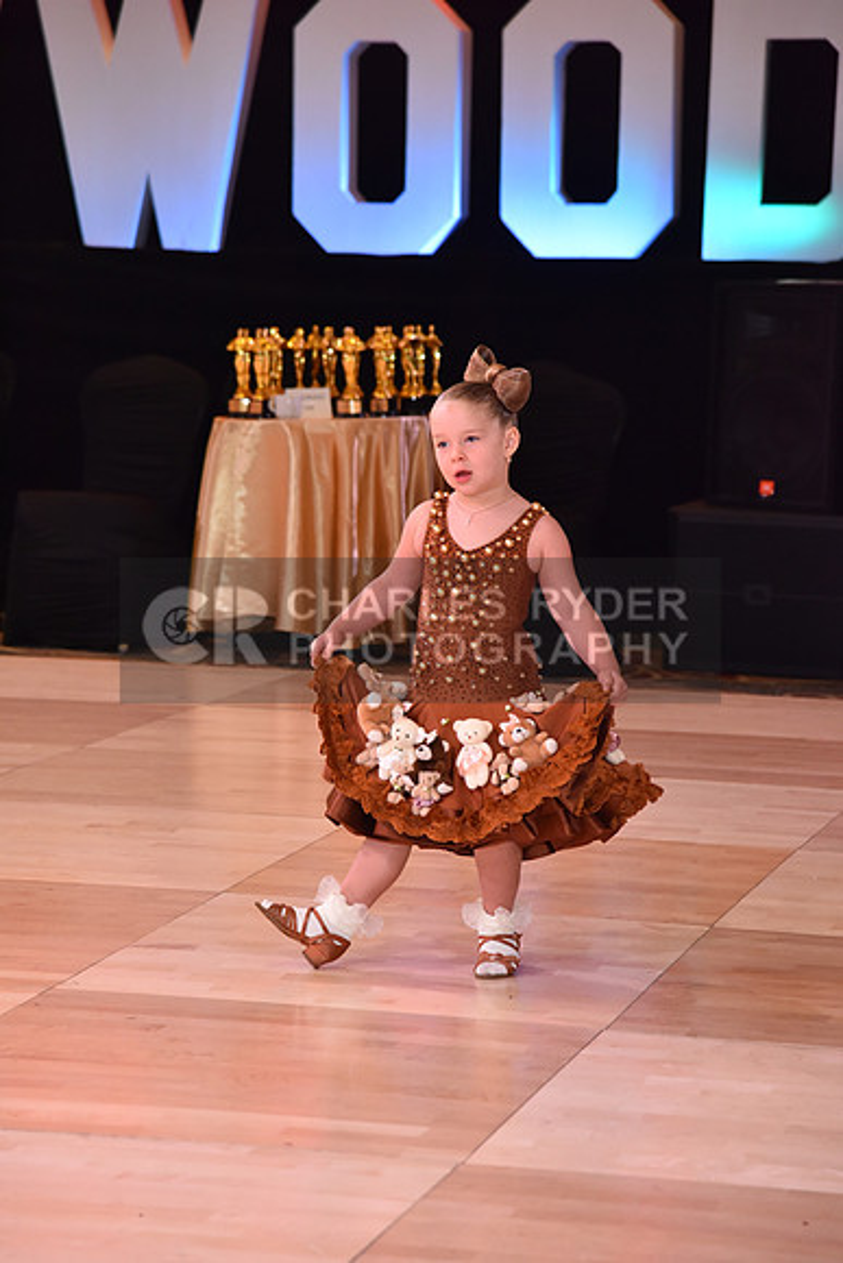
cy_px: 632
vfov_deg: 17.1
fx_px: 4212
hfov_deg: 11.4
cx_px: 422
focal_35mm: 120
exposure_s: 1/250
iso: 1600
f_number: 5
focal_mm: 120
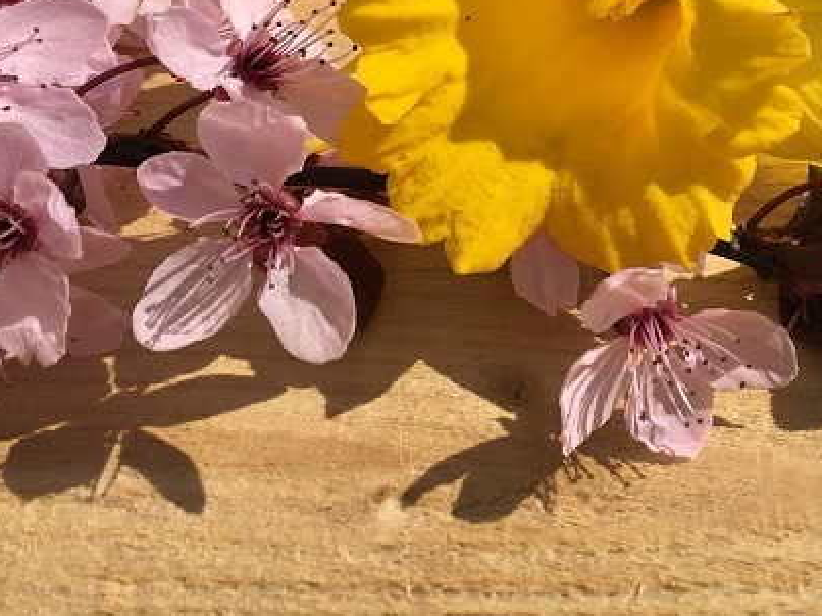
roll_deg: +1.9
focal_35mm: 72
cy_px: 86
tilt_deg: -37.6
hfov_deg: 25.9
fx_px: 1709
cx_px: 781
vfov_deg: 20.1
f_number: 2.2
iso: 25
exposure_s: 1/3497
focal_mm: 4.15
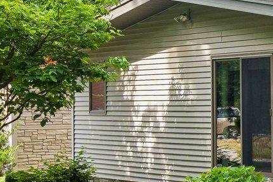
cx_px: 531
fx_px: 766
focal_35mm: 101
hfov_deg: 16.1
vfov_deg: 13.5
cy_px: 129
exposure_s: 1/160
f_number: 8
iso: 250
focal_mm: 21
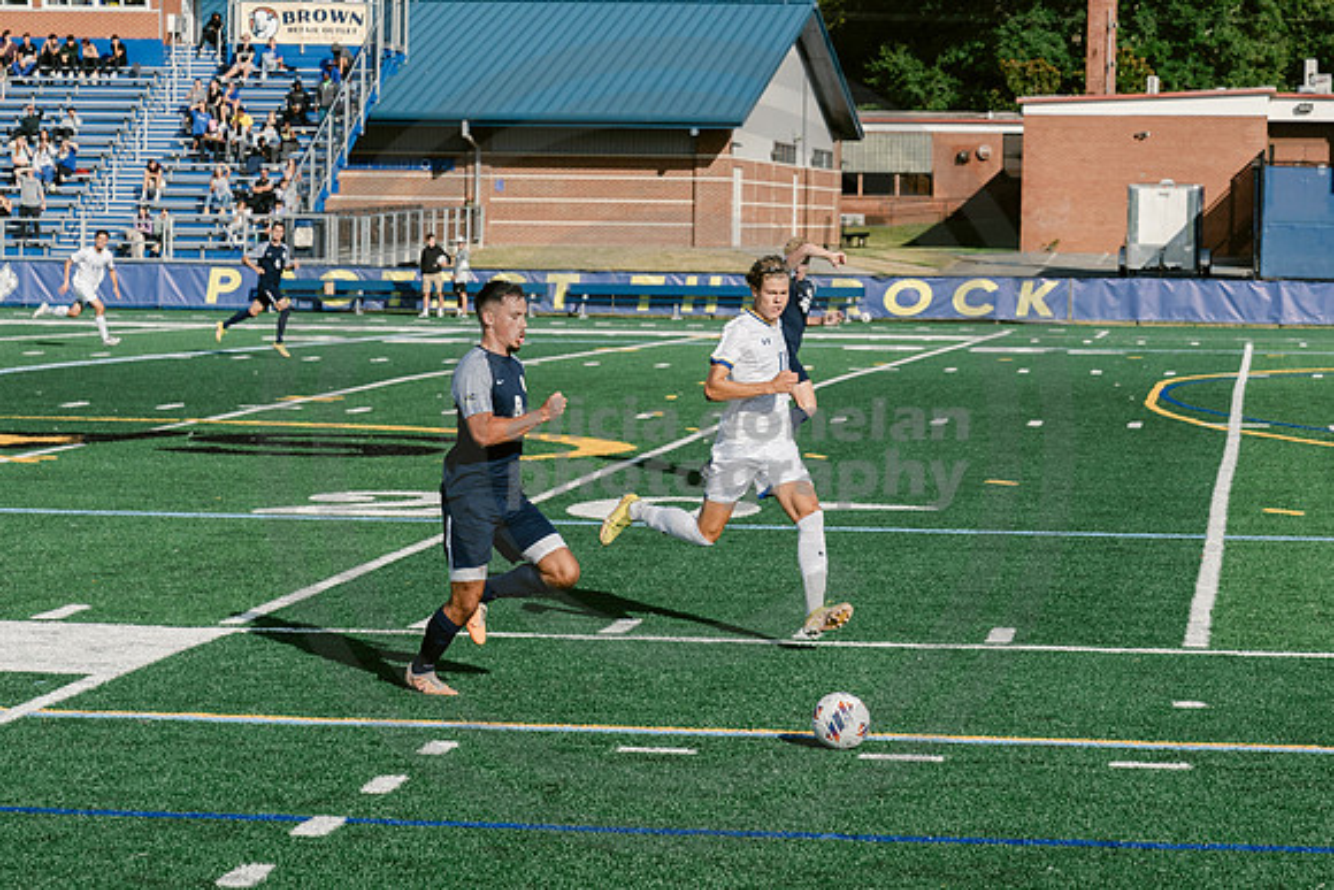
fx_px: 3811
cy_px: 445
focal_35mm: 103
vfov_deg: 13.3
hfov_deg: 19.8
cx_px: 866
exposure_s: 1/3200
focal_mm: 70
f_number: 5.6
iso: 640
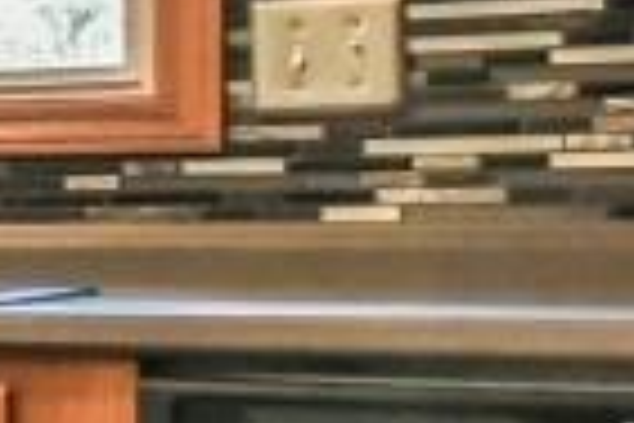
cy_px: 216
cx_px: -1407
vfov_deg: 11.8
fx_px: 2043
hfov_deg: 10.4
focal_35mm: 116
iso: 4000
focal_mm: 16
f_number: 10
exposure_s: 1/100
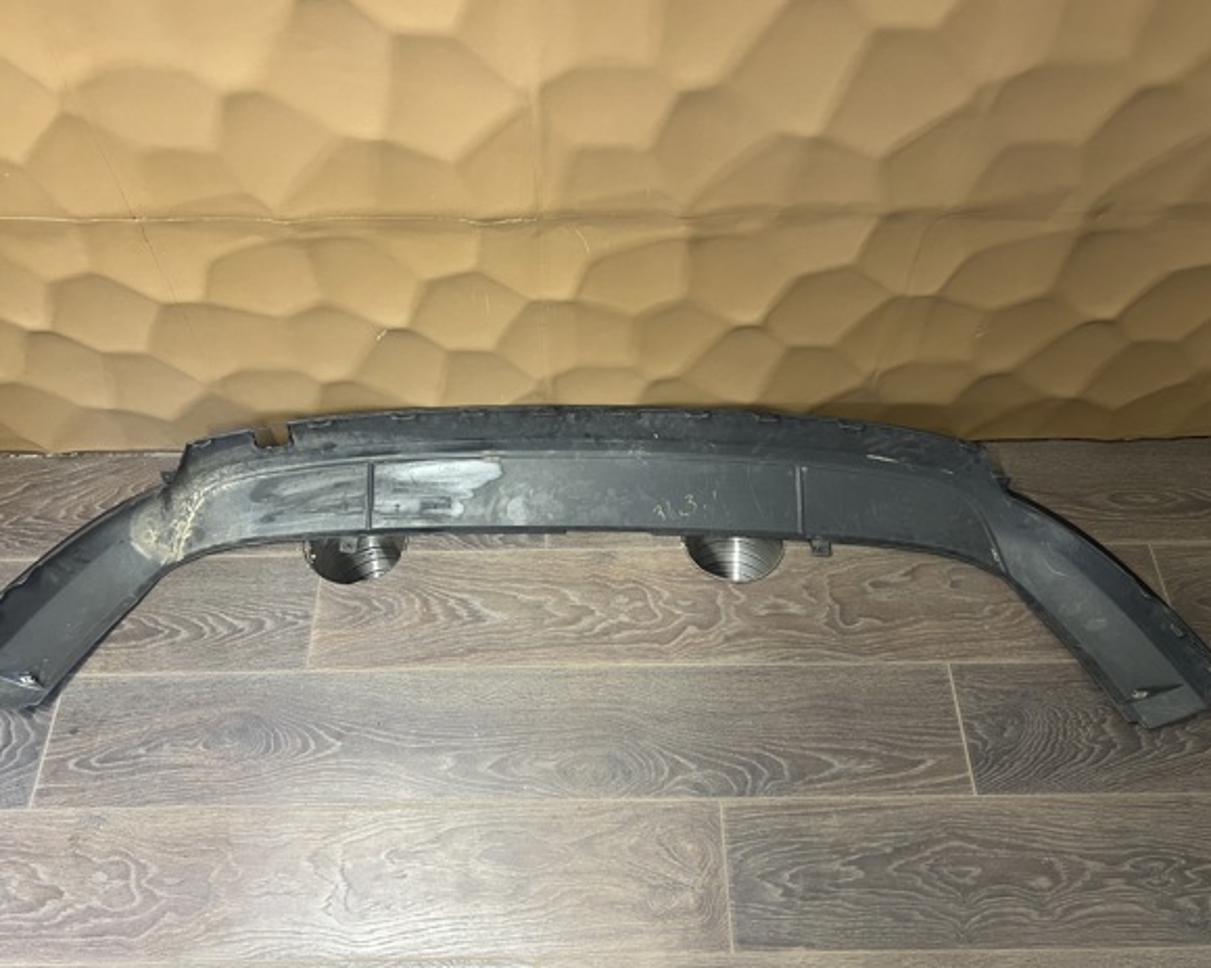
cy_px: 487
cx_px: 585
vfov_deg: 51.5
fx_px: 1004
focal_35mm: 28
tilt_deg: -57.8
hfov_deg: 62.2
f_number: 1.5
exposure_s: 1/60
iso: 160
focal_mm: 5.7
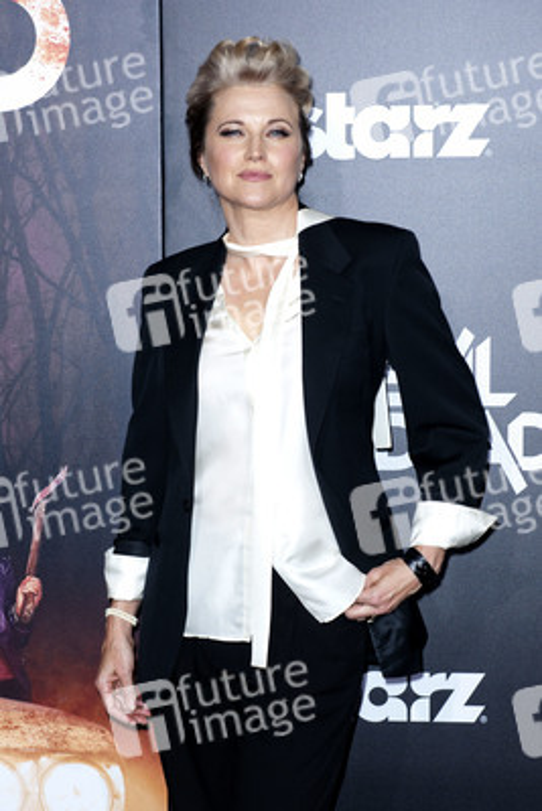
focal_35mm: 66
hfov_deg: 20.6
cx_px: 271
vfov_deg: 30.5
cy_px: 406
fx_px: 1489
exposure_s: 1/320
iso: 640
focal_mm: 66
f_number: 5.6
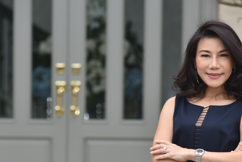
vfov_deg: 5.0
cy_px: 131
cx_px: 137
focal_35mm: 274
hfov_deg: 7.5
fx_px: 1842
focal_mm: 155
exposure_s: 1/400
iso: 100
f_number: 4.5
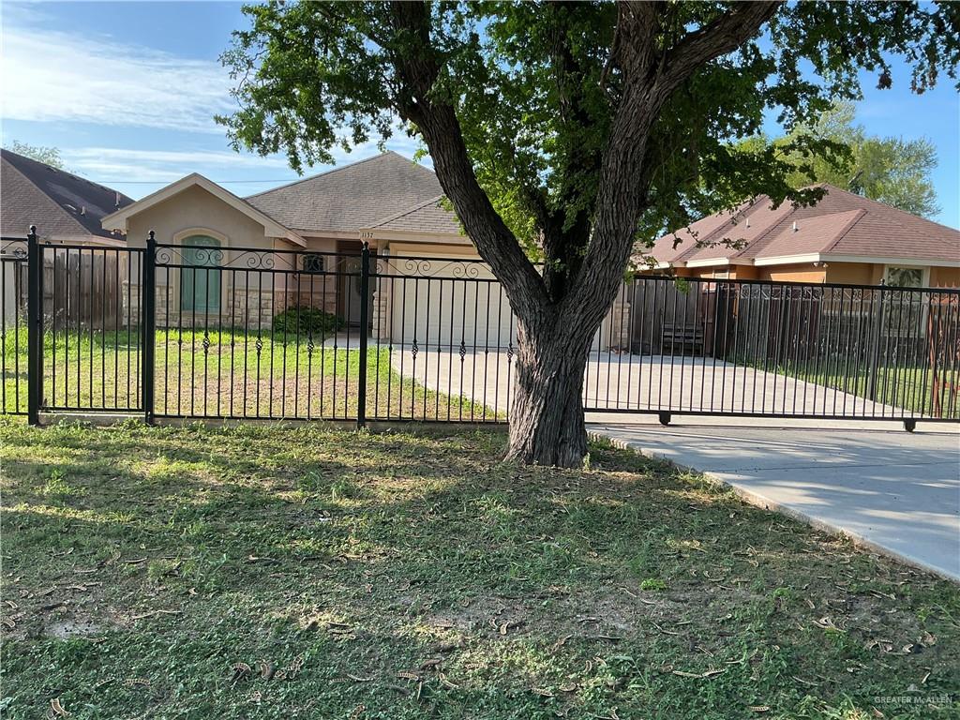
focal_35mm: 29
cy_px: 360
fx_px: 804
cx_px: 480
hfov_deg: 61.7
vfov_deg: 48.2
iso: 25
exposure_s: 1/504
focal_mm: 3
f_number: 1.8
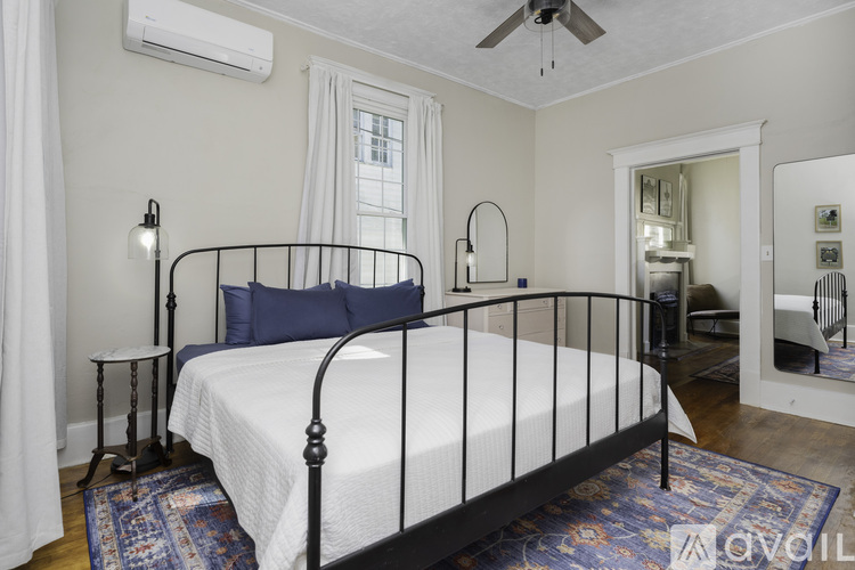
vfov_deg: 73.7
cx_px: 428
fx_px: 380
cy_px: 285
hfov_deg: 96.7
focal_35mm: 16
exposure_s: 1/50
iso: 320
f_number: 7.1
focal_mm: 16
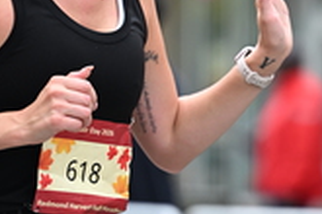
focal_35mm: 534
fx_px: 4776
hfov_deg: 3.9
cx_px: 155
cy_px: -2
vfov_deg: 2.6
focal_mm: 160
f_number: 2.8
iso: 640
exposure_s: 1/2000
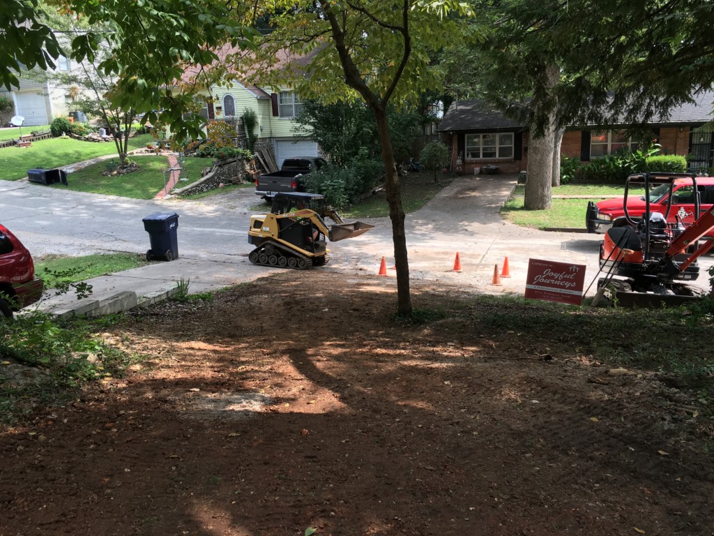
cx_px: 357
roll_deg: +3.0
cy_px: 268
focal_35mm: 29
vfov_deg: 48.2
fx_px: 598
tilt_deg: -13.1
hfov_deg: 61.7
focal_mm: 4.15
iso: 25
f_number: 2.2
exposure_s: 1/273
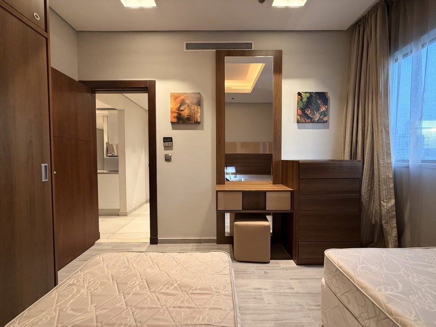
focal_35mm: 14
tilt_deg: -1.8
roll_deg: +0.1
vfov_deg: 85.7
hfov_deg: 102.1
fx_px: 176
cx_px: 218
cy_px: 164
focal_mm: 2.22
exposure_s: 1/60
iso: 320
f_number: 2.2
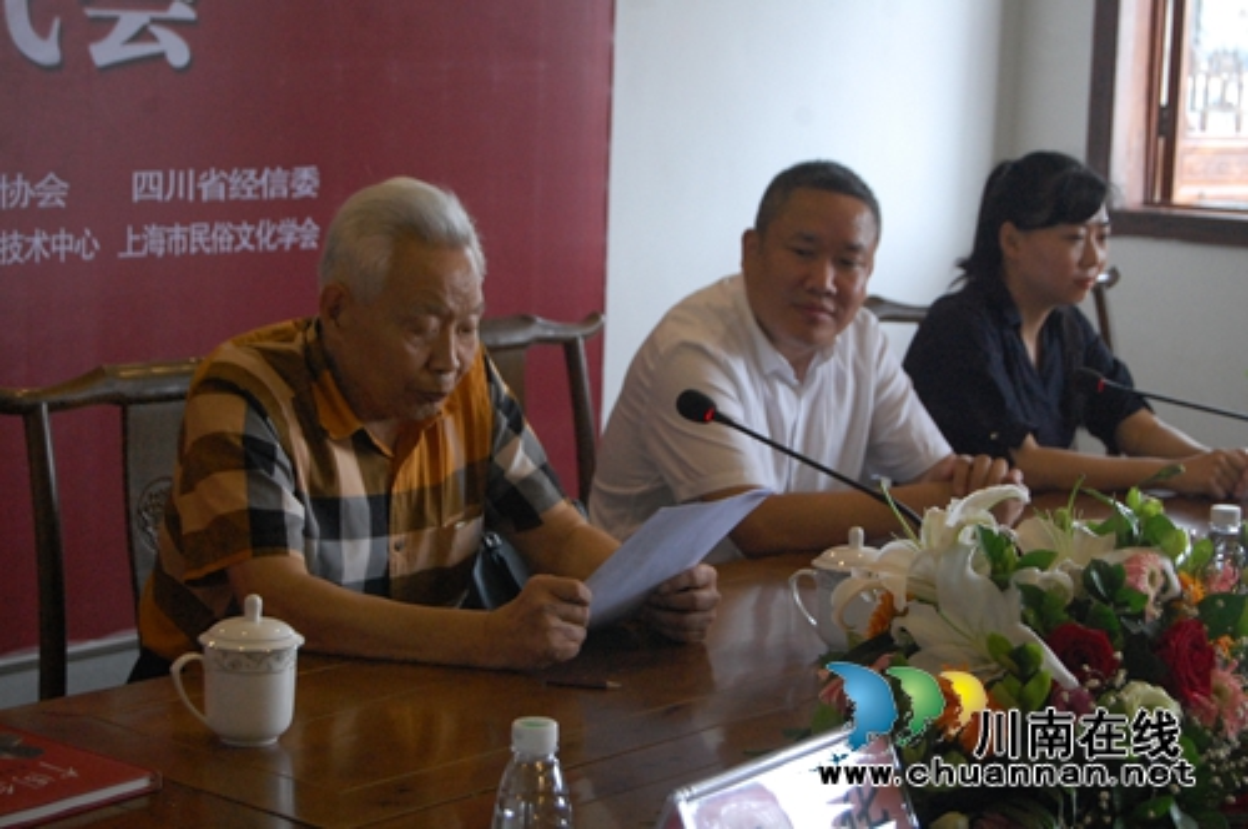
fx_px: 2597
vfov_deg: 18.1
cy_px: 414
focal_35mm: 75
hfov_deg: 27.0
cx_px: 624
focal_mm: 50
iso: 1600
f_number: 5.6
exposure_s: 1/60
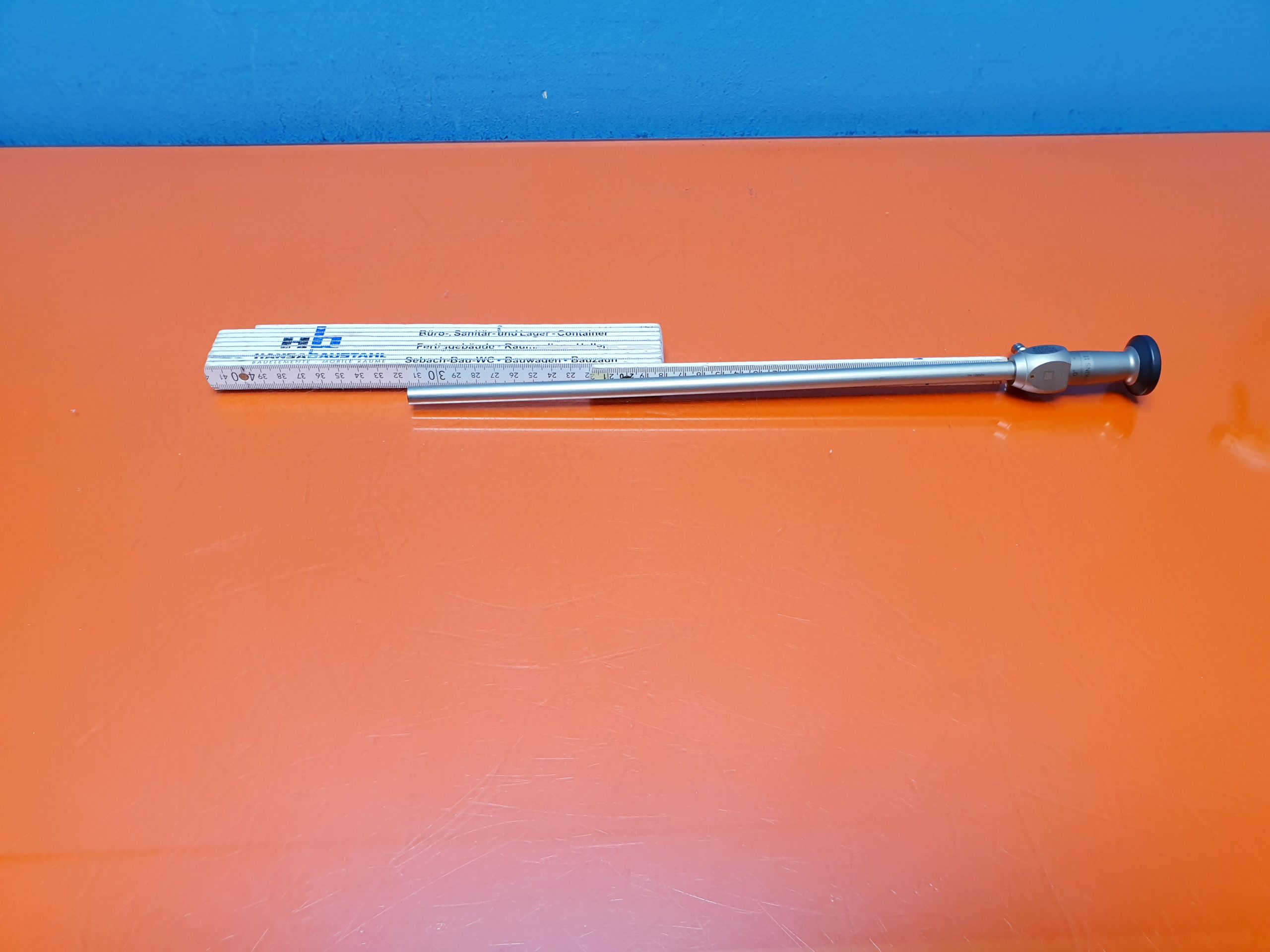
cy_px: 476
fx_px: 954
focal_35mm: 26
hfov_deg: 67.3
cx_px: 635
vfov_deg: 53.1
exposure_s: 1/50
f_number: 2.4
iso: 64
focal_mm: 4.3
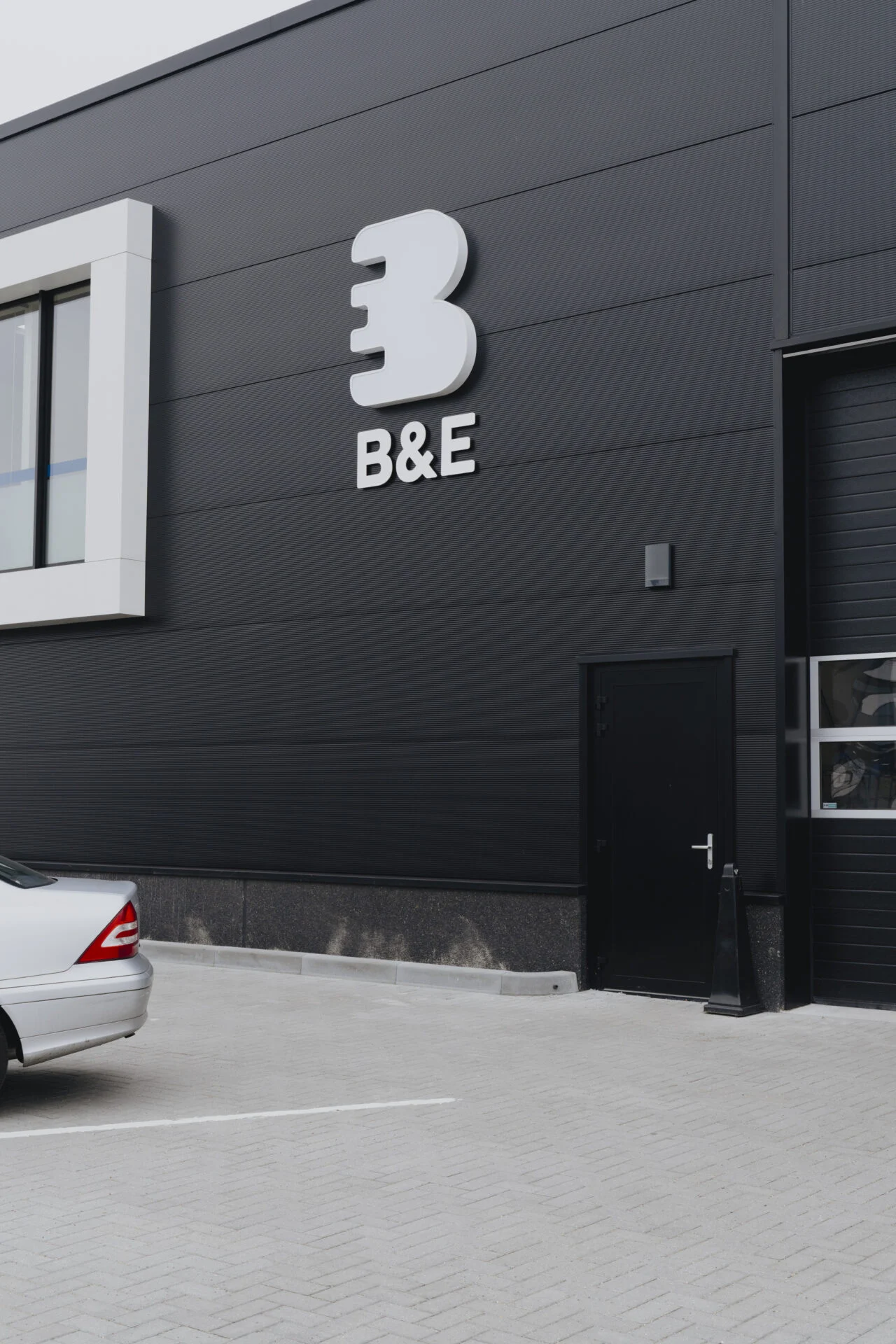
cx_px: 448
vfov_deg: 45.4
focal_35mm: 43
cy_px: 672
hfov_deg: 31.2
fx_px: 1605
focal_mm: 43
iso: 800
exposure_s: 1/400
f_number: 6.3
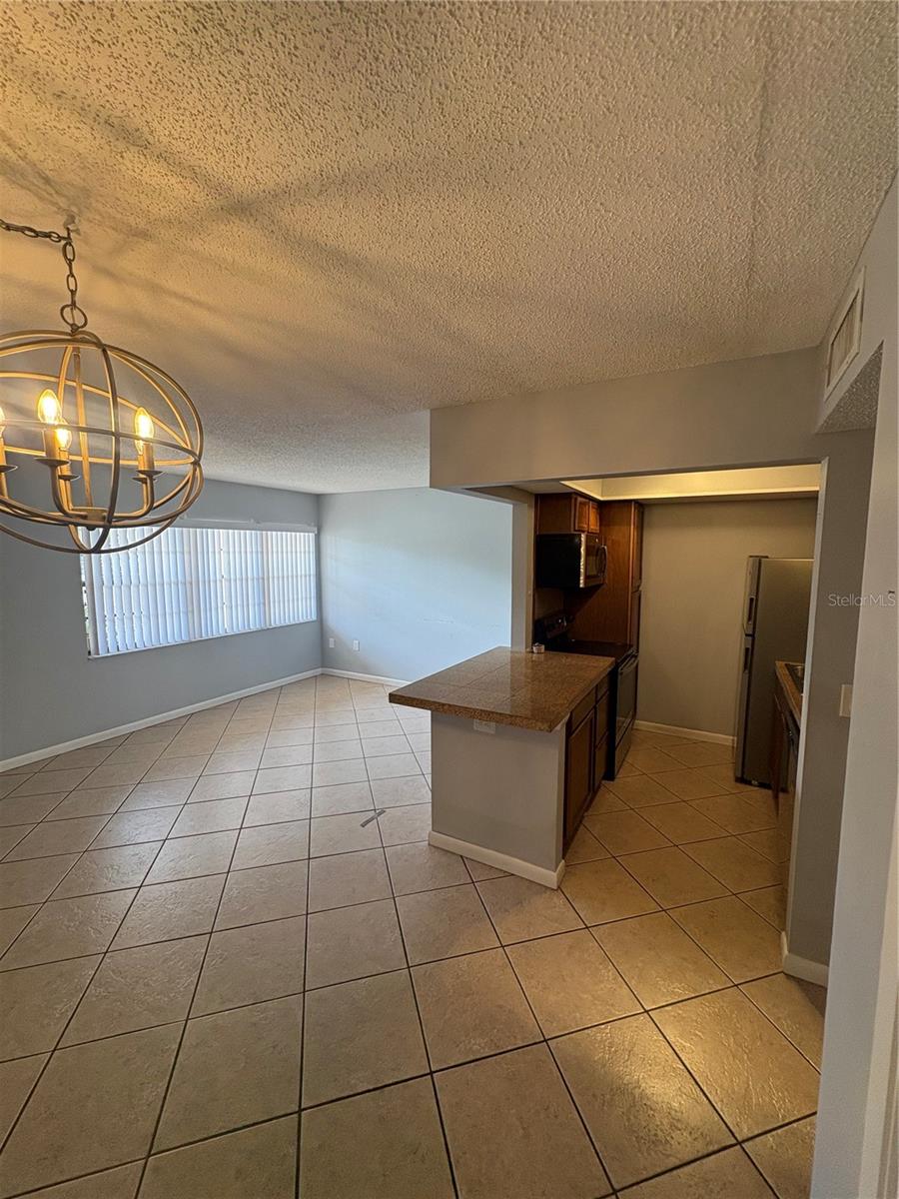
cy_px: 600
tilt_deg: -4.8
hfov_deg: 85.7
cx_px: 450
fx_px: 485
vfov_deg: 102.1
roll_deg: +0.9
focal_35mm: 14
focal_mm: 2.22
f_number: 2.2
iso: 160
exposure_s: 1/120
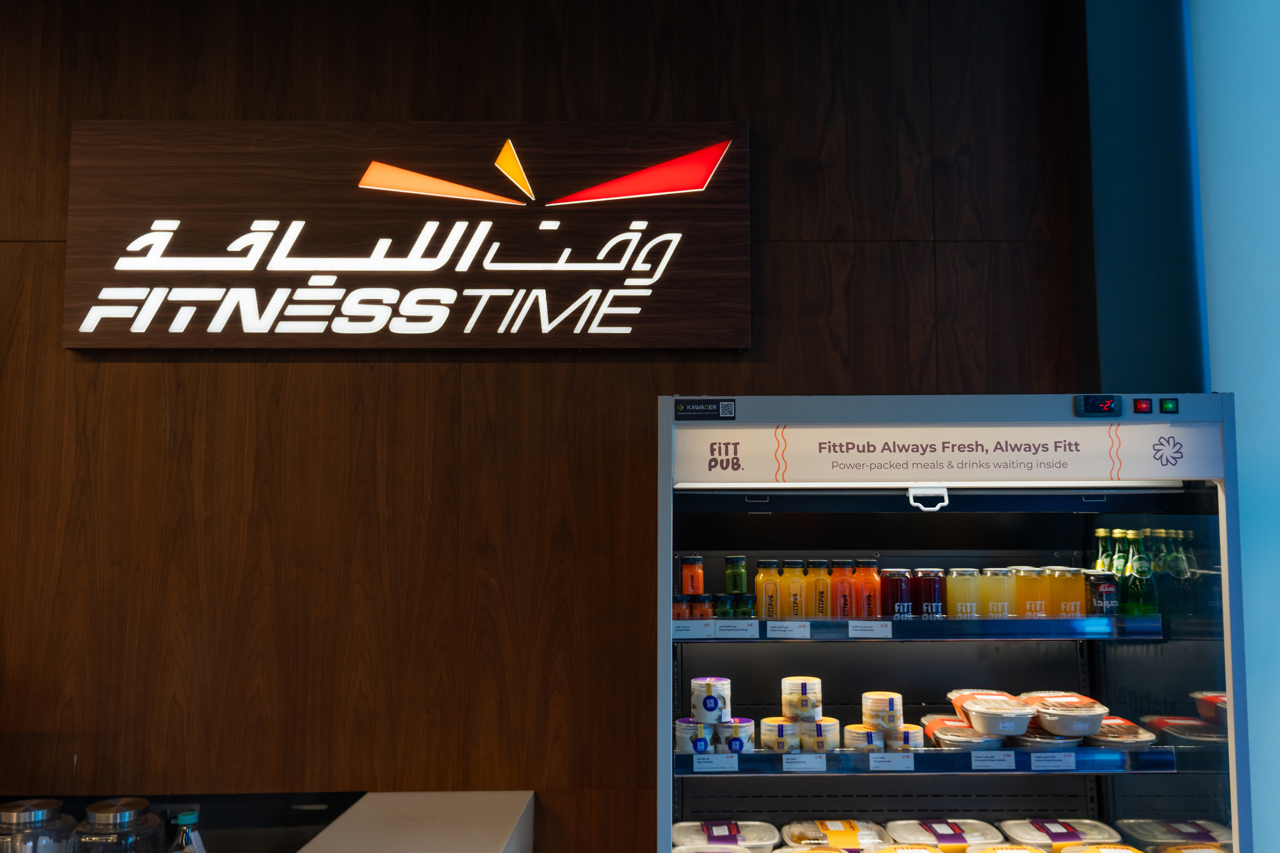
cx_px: 640
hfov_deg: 60.3
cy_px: 426
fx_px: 1102
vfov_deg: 42.3
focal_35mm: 31
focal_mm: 31
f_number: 2.8
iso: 500
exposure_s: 1/200
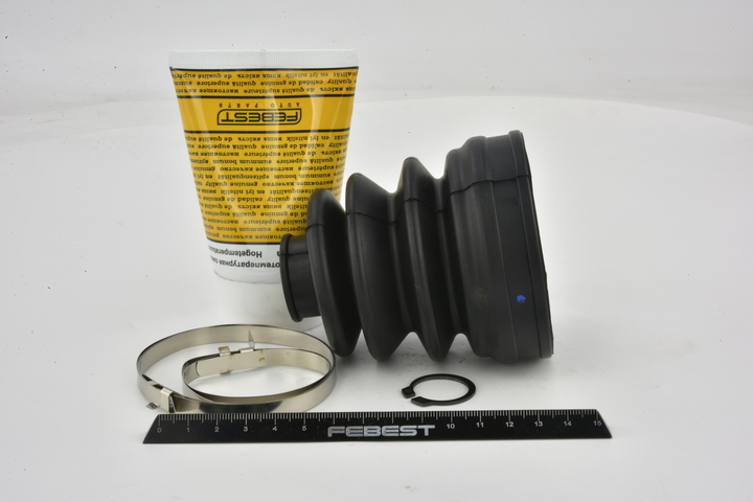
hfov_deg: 33.4
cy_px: 251
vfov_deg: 22.6
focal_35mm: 60
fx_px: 1255
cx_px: 376
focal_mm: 60
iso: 64
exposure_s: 1/2
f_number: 32
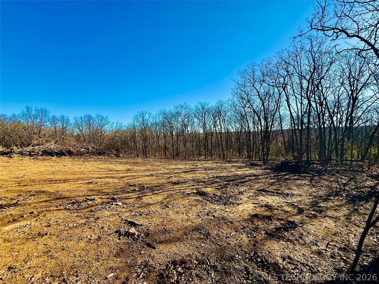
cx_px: 190
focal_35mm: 14
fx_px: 153
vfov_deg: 85.7
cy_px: 142
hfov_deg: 102.1
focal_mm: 2.22
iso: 50
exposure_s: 1/1259
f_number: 2.2
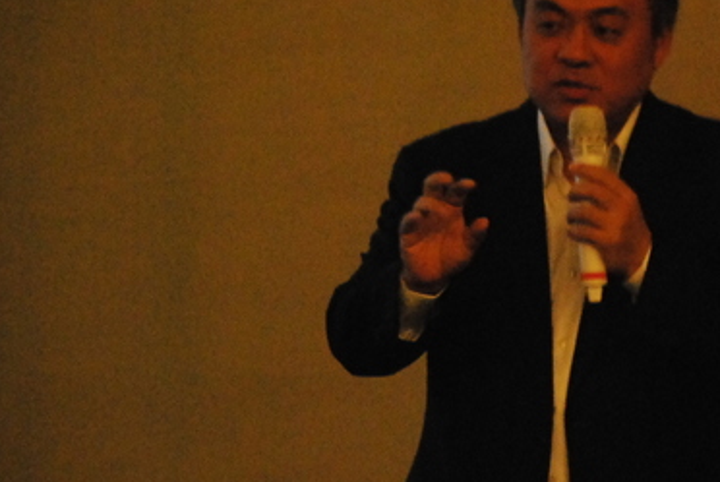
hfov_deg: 4.7
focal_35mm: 438
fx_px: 8769
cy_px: 104
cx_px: 594
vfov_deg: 3.1
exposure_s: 1/30
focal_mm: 155
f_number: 6.3
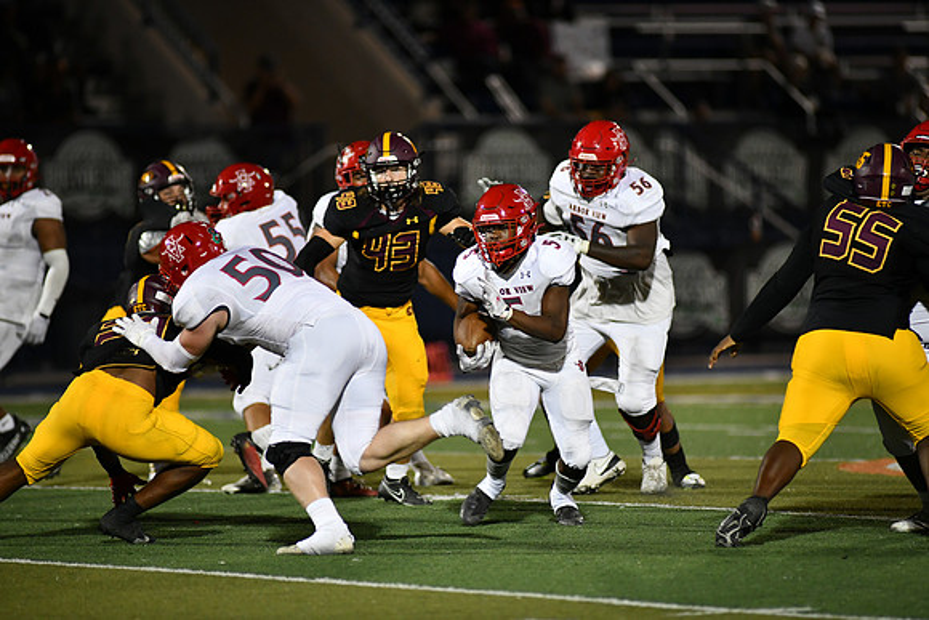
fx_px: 7743
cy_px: 310
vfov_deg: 4.6
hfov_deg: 6.9
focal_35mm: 300
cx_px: 464
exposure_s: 1/1000
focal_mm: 300
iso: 2200
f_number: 2.8
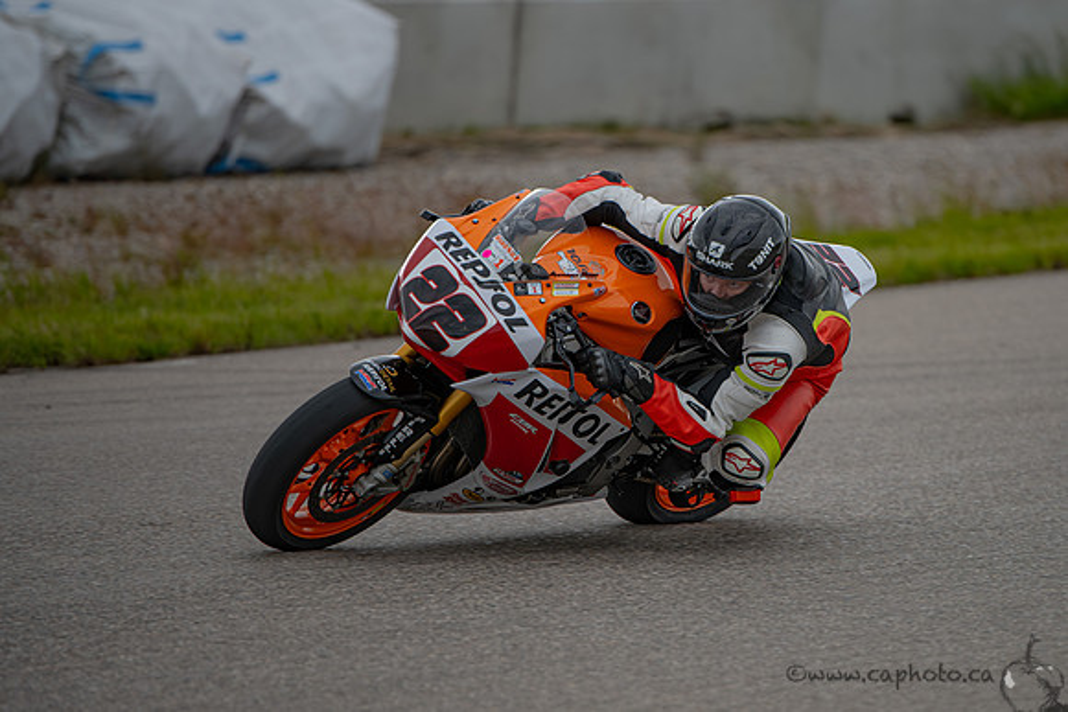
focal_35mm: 265
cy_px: 356
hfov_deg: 7.8
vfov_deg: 5.2
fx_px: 7875
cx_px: 709
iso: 110
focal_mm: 200
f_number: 2.8
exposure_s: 1/1600
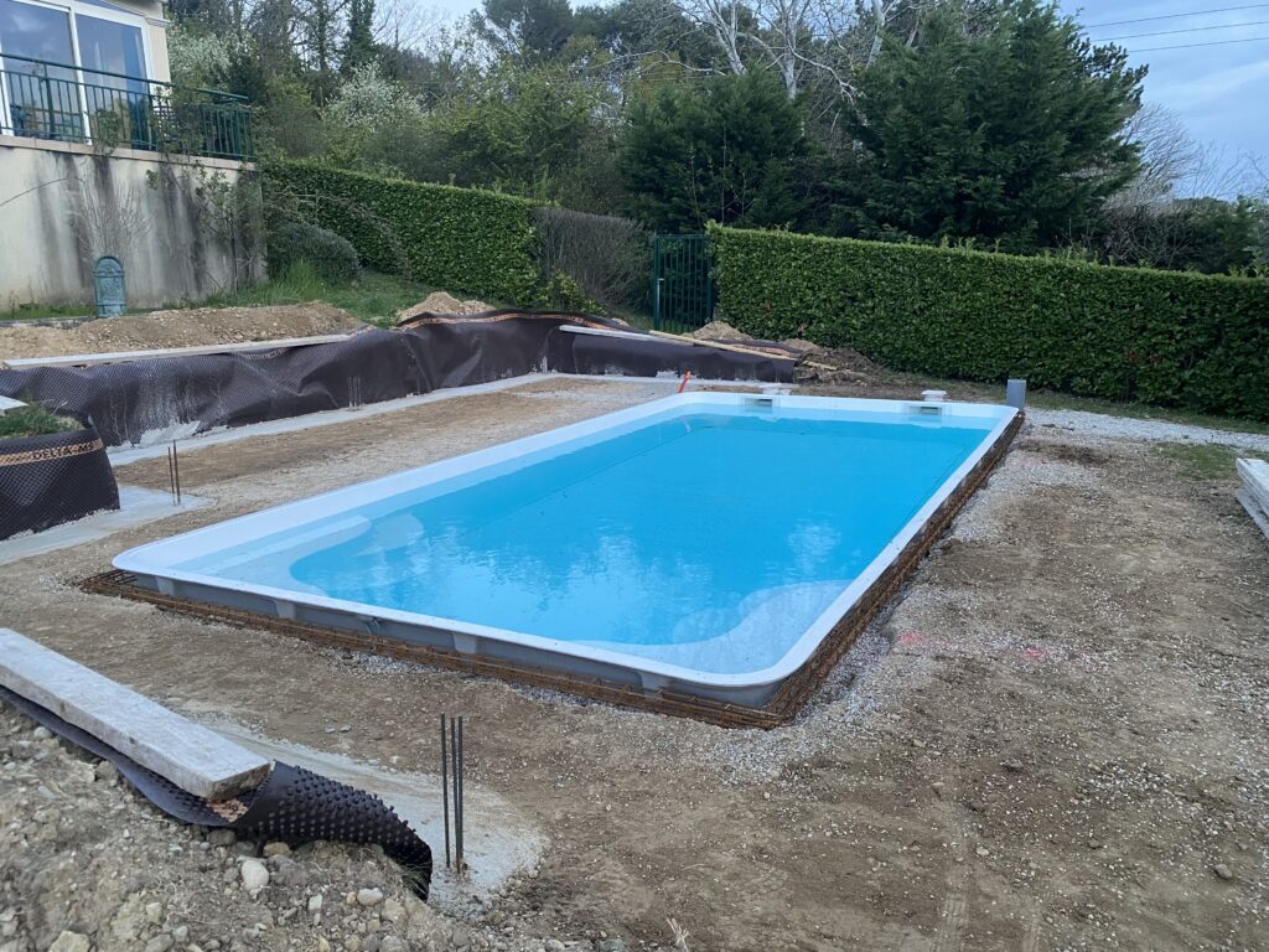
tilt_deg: -12.7
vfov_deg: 53.1
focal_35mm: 26
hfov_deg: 67.3
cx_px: 634
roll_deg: +0.7
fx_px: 953
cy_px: 476
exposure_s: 1/60
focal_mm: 4.25
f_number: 1.8
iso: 250
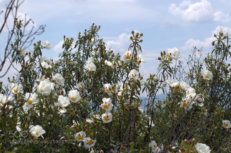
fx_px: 673
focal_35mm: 105
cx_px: 116
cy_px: 76
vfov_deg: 13.0
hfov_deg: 19.5
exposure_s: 1/400
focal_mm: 70
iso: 100
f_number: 8
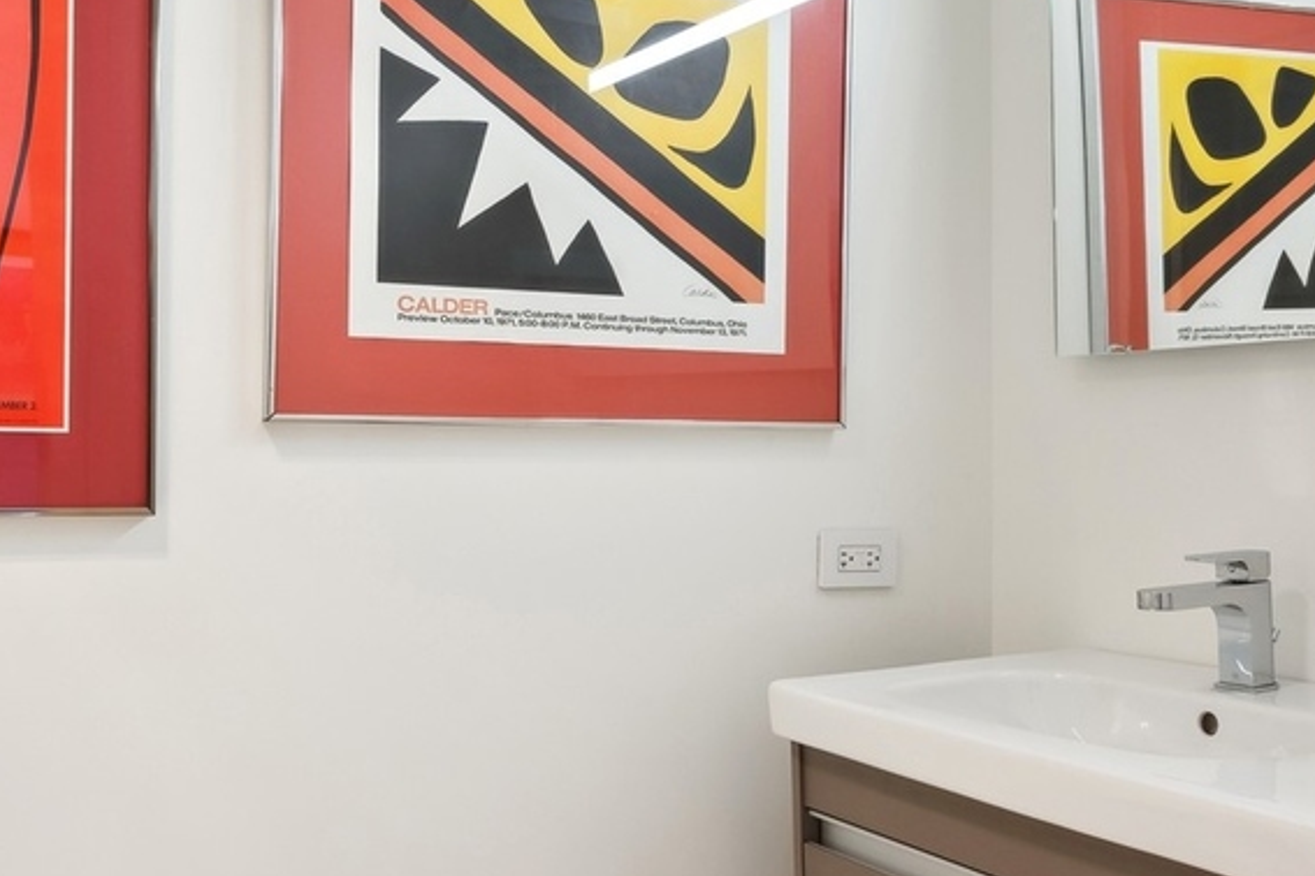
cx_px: 501
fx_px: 1513
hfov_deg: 46.6
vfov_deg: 32.3
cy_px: 438
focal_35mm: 41
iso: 200
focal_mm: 14.5
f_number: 9.5
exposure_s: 1/6
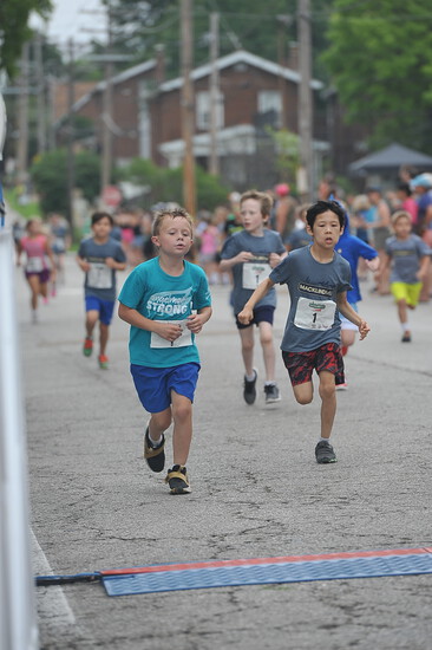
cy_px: 325
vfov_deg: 10.3
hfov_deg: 6.9
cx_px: 216
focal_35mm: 200
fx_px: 3604
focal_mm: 200
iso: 640
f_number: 4
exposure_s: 1/800
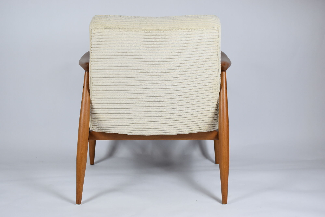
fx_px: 515
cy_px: 108
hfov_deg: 35.0
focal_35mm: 57
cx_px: 162
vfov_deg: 23.8
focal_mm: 38
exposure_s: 1/125
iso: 800
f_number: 5.6
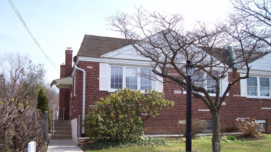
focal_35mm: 38
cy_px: 97
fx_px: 273
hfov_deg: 52.8
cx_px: 134
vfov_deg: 31.0
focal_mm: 5.6
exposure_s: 1/728
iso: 80
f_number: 2.7
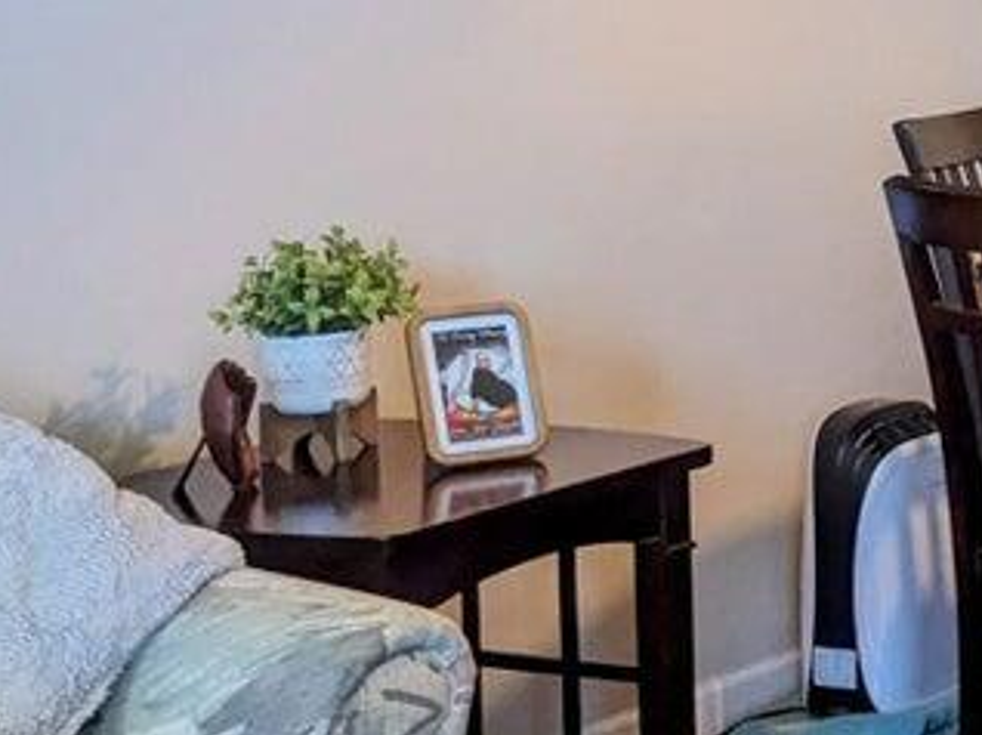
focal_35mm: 116
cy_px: -102
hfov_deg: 14.7
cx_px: 1796
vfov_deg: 12.5
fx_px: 3288
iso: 51
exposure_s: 1/49.9
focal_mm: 4.38
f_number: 1.73
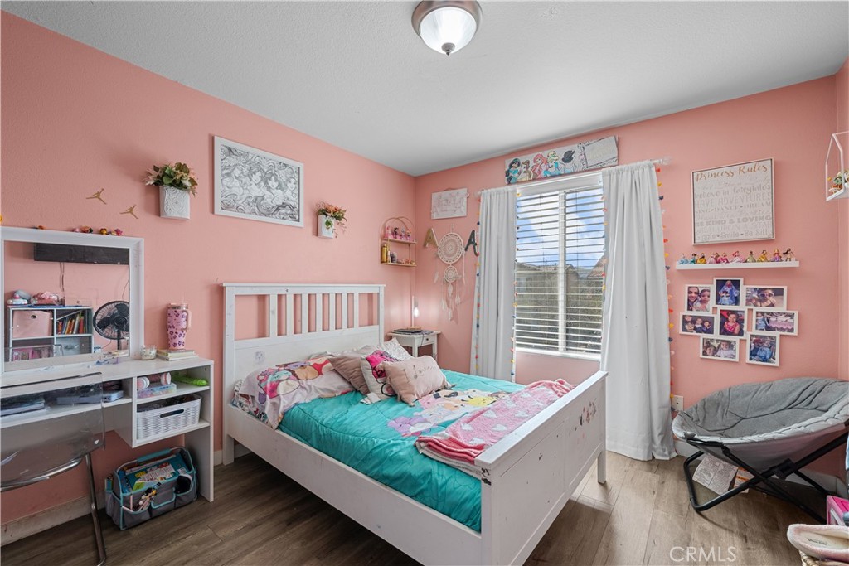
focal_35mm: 14
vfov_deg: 81.2
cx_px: 424
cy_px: 283
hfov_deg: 104.2
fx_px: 330
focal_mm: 14
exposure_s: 1/13
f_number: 9
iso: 250
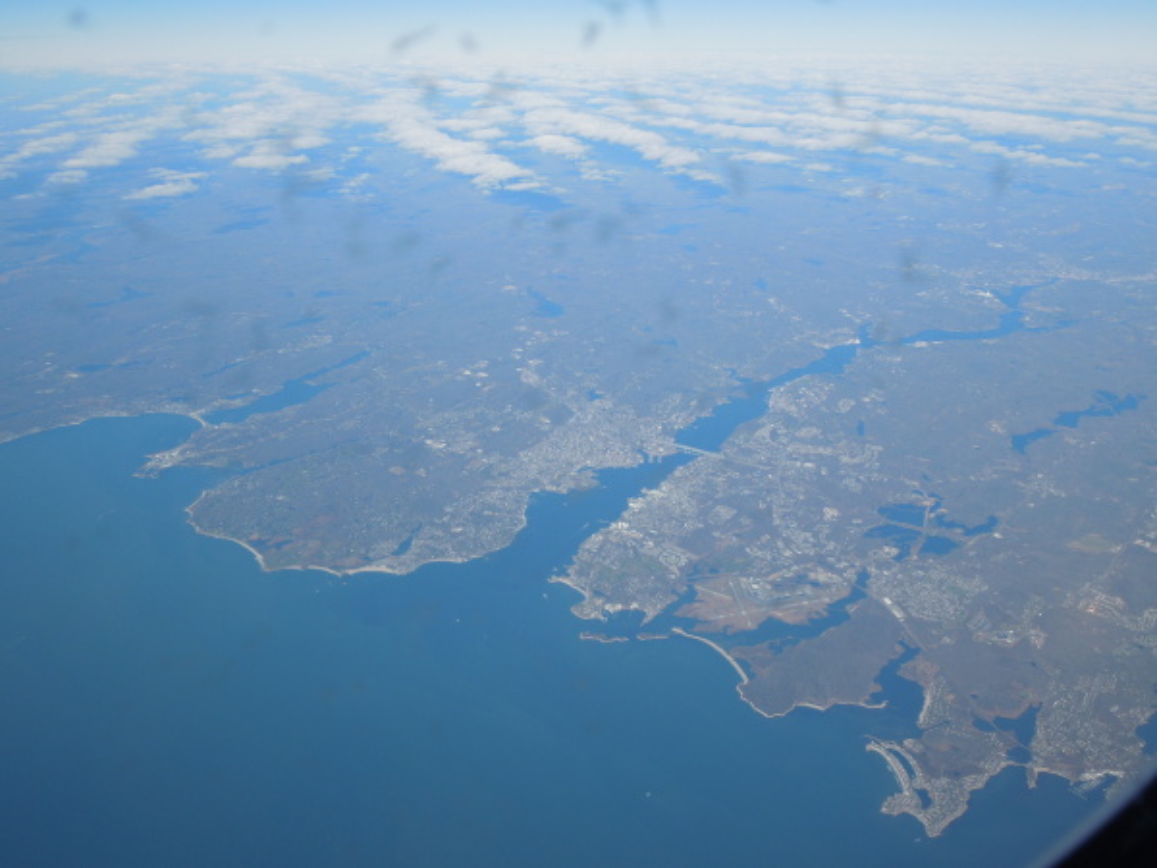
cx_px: 578
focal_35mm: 31
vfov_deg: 45.4
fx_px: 1036
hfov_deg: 58.4
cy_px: 434
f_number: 3.6
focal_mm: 5.6
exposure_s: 1/1000
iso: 100
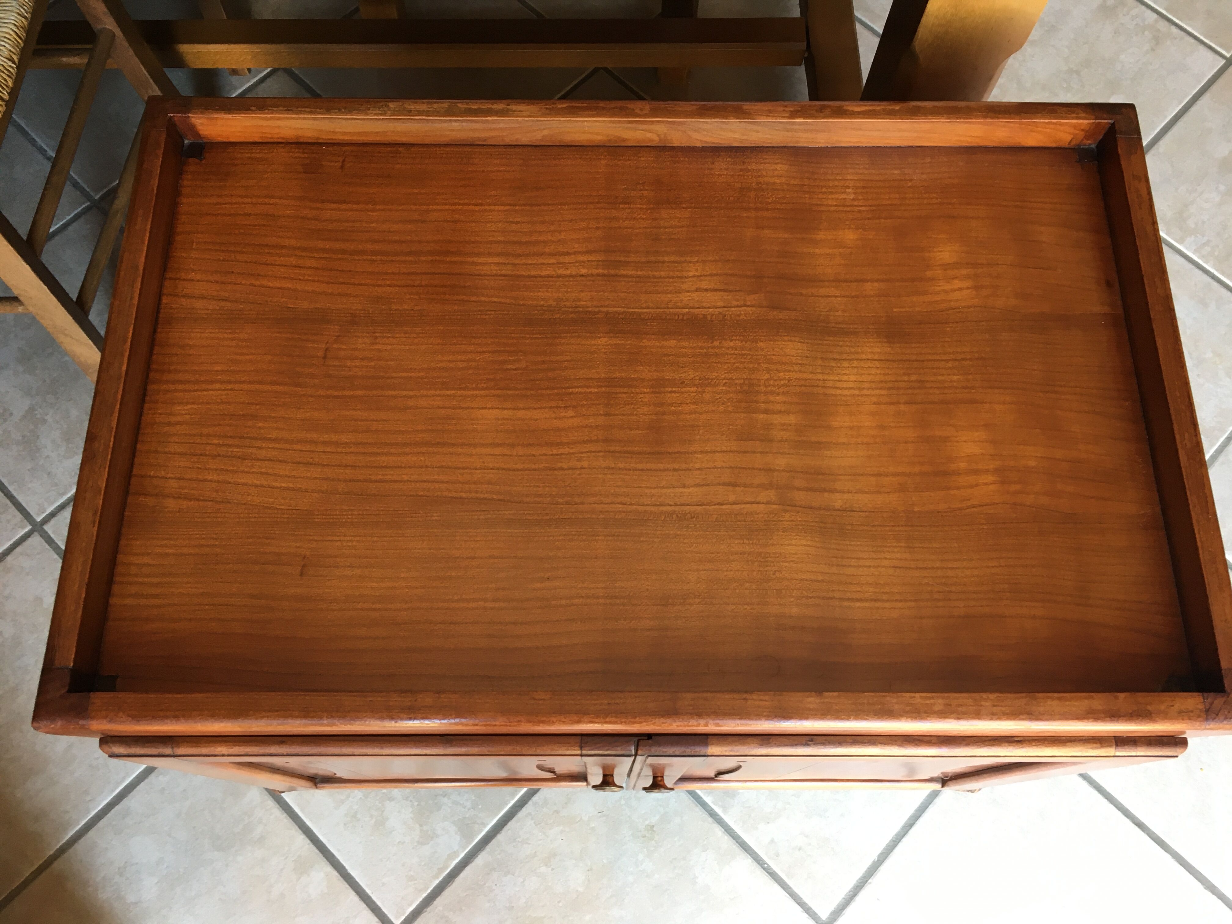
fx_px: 1032
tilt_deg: -70.8
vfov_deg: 48.2
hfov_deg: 61.7
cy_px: 462
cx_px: 616
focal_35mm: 29
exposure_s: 1/33
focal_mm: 4.15
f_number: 2.2
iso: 80
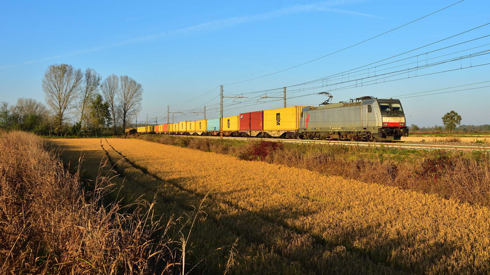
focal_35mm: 38
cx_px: 243
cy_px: 111
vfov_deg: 31.1
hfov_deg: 52.8
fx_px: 494
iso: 320
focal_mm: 24
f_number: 7.1
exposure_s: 1/640
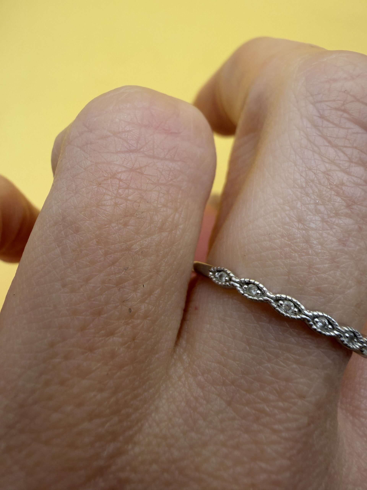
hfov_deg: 56.8
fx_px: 339
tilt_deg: -64.0
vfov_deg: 71.6
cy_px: 245
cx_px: 184
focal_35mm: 24
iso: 40
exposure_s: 1/123
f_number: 2.2
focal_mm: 2.22
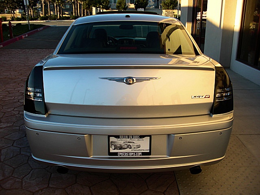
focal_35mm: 36
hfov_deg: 51.4
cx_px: 130
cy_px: 98
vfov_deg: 39.7
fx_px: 270
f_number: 2.8
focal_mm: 6.3
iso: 50
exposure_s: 1/200
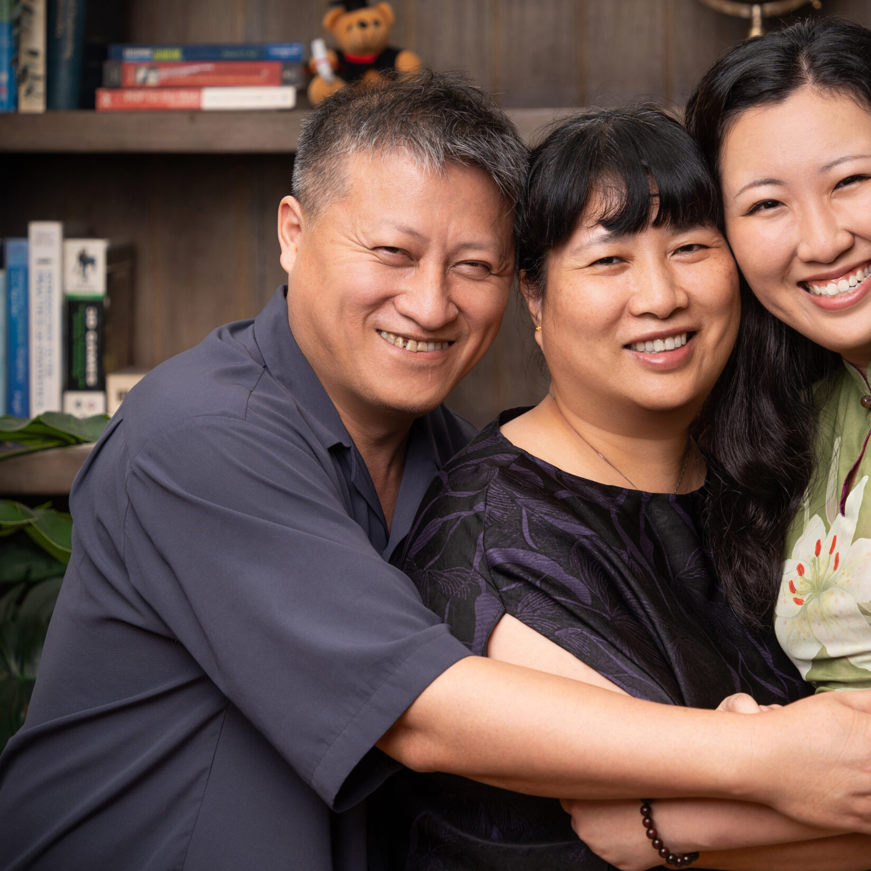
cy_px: 432
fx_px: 3928
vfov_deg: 12.7
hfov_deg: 12.6
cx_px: 590
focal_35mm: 138
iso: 125
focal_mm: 105
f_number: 5
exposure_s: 1/125
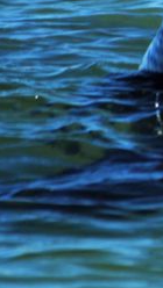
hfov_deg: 1.0
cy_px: 44
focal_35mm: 1169
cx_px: 408
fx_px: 8958
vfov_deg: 1.8
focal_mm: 180
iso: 100
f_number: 5.6
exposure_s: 1/125
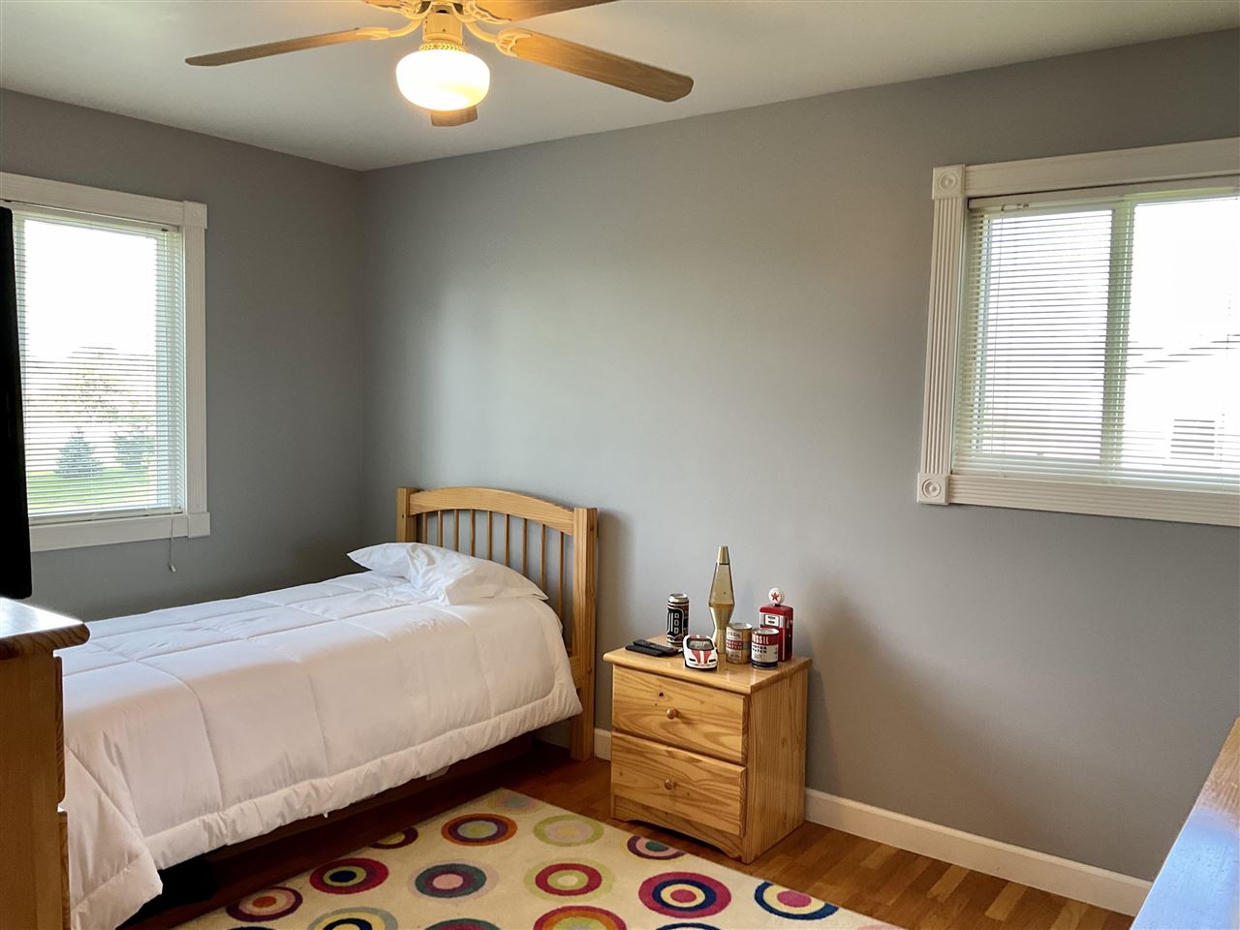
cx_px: 620
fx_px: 1039
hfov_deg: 61.7
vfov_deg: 48.2
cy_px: 465
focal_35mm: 29
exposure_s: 1/50
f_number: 1.8
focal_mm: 3
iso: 50
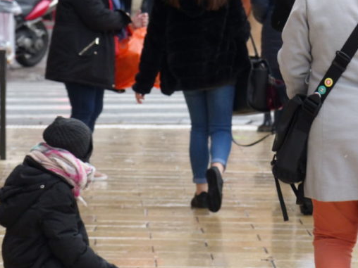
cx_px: 210
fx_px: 3754
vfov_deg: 4.1
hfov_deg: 5.5
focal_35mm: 363
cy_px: 151
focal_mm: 43.3
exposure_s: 1/250
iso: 200
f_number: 3.2
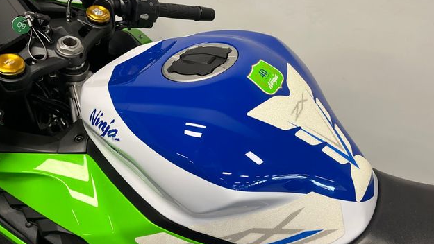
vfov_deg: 40.0
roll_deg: +2.9
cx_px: 216
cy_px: 148
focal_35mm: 29
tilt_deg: -38.9
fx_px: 334
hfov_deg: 66.0
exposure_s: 1/100
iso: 125
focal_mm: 5.1
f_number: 1.6
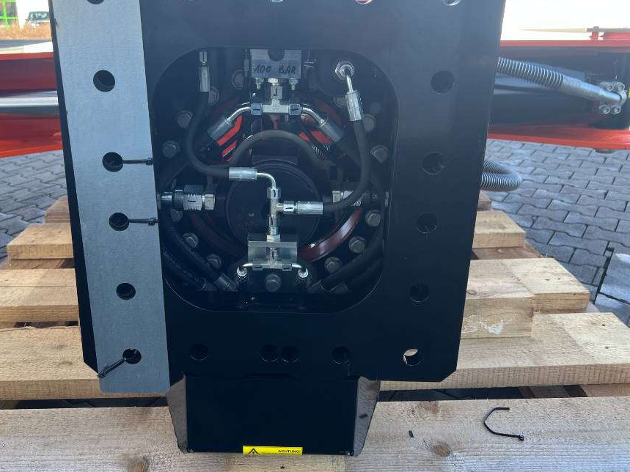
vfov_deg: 45.2
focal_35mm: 31
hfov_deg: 58.2
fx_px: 564
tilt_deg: -18.4
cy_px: 195
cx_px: 277
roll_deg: +0.4
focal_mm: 5.7
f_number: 1.5
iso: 40
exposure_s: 1/190
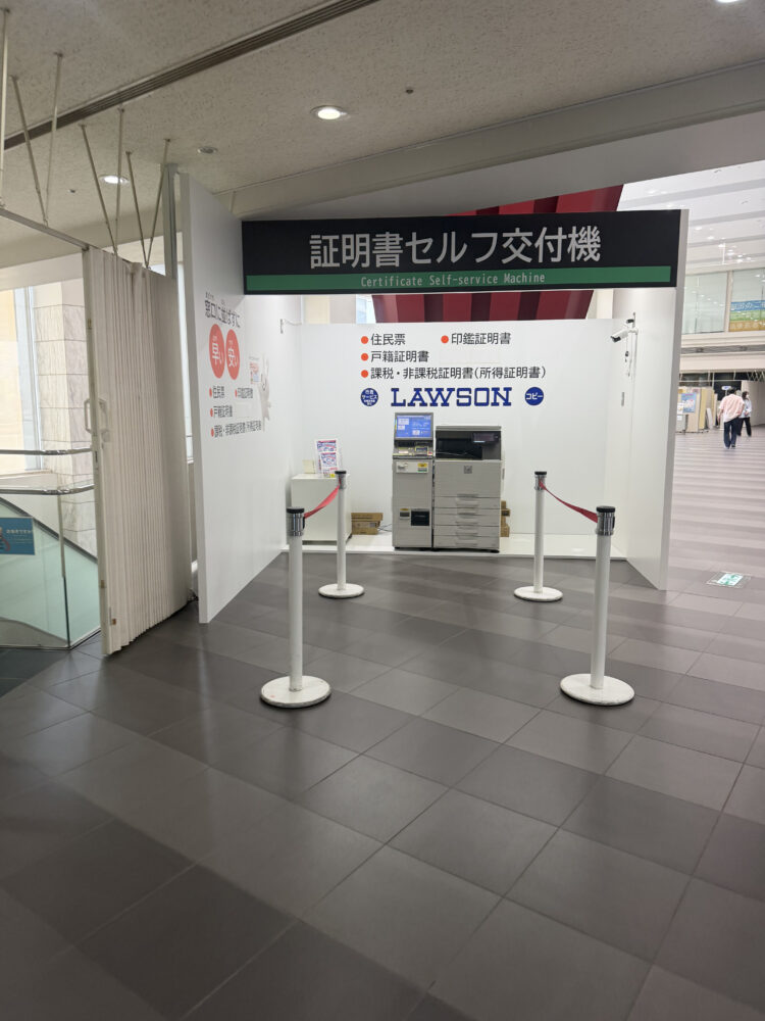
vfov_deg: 71.6
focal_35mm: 24
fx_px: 707
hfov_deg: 56.8
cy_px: 510
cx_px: 382
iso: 160
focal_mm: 6.76
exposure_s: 1/120
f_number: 1.78
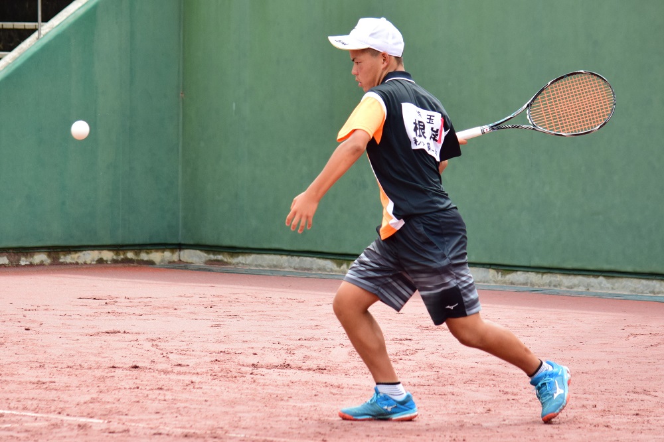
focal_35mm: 202
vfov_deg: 6.8
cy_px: 221
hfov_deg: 10.2
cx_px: 332
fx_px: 3734
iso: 640
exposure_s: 1/1600
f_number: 4.8
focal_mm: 135
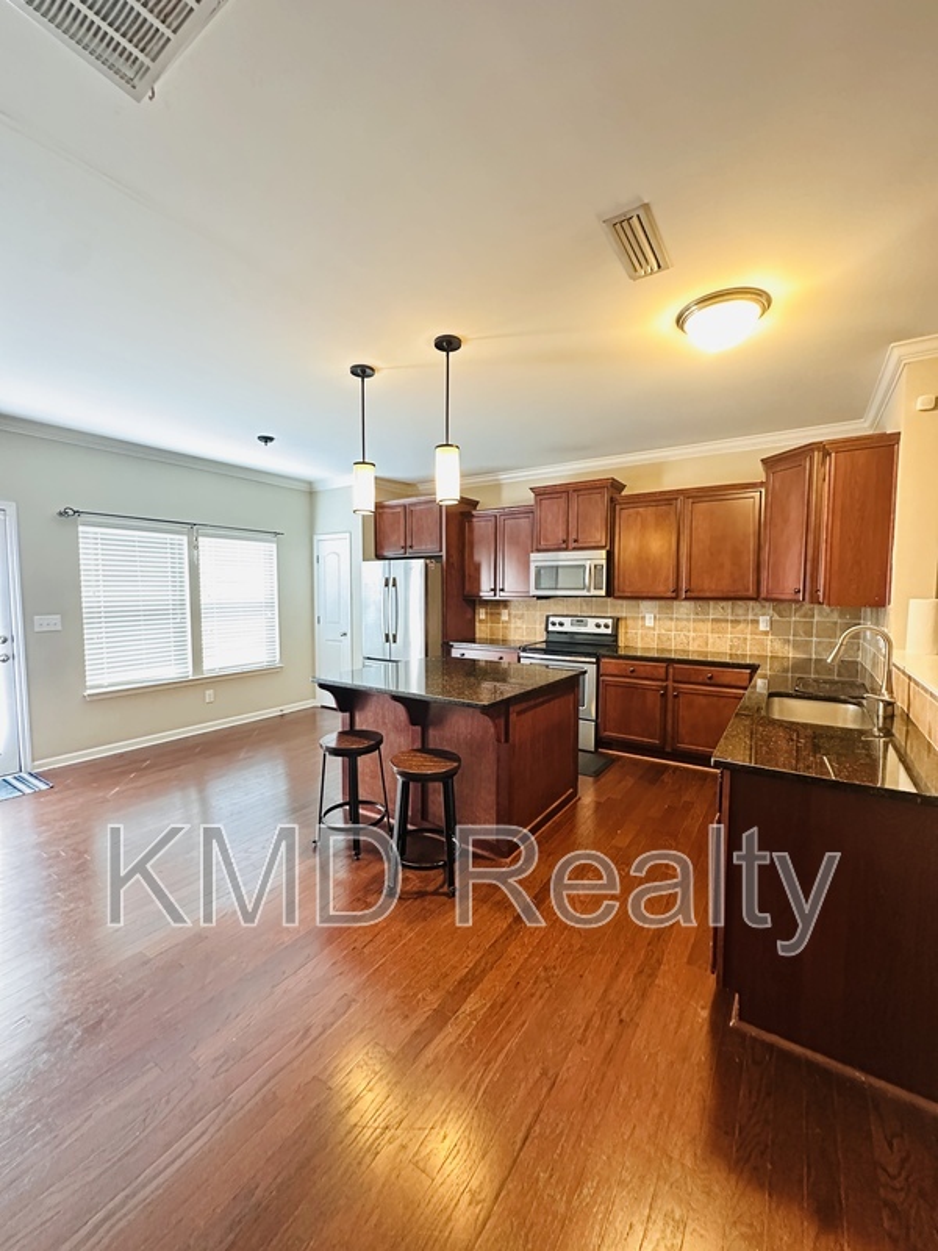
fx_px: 506
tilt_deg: -3.6
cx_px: 469
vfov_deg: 102.1
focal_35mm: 14
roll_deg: -0.5
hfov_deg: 85.7
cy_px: 626
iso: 1000
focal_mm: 2.22
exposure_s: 1/60
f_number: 2.2
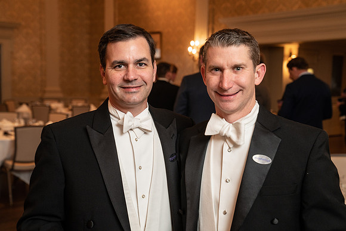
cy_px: 116
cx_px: 173
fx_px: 538
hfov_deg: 35.6
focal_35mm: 56
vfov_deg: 24.2
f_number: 4.5
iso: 800
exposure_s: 1/40
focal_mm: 56
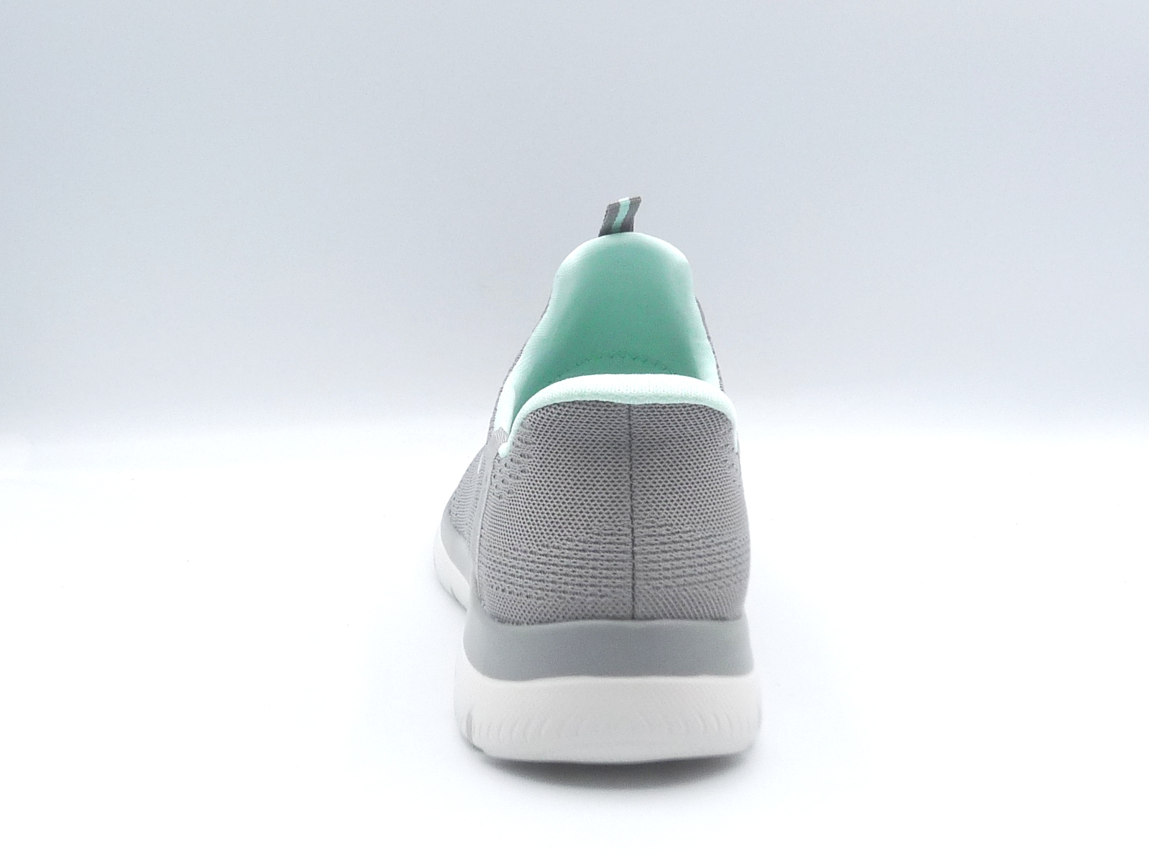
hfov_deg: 38.2
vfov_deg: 29.1
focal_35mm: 50
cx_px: 574
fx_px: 1660
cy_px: 430
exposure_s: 1/200
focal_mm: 5.1
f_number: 5
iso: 100
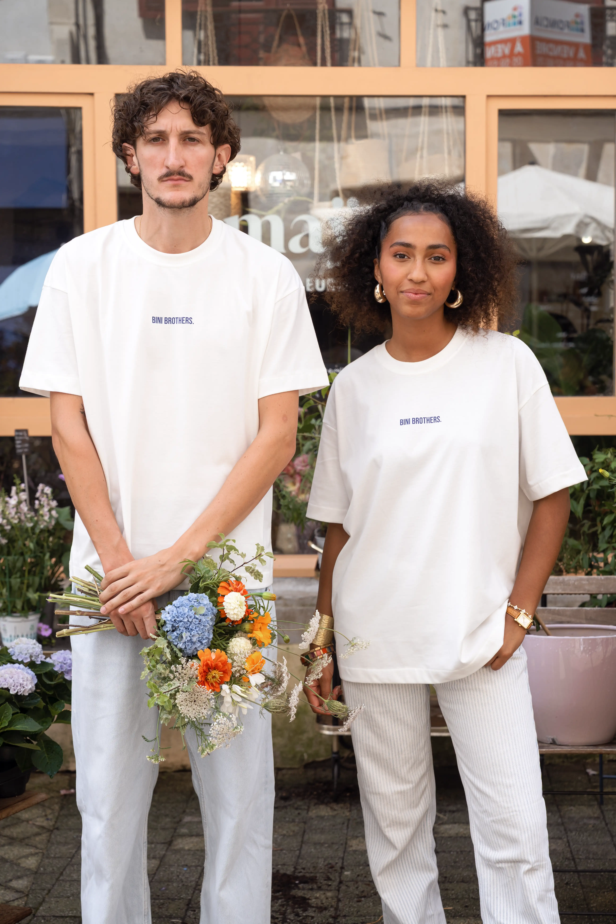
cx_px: 308
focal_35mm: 62
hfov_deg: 21.9
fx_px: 1591
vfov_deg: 32.4
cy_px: 462
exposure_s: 1/500
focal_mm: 62
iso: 250
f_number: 5
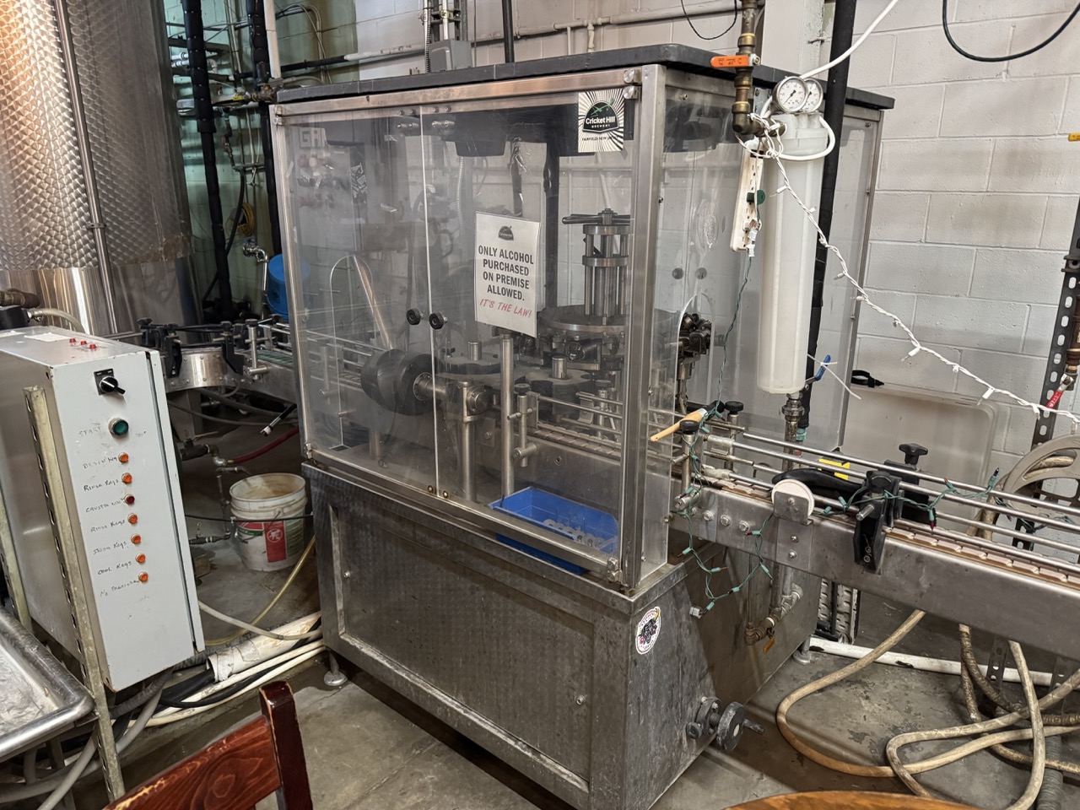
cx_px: 540
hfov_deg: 71.6
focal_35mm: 24
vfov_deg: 56.8
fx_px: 749
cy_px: 405
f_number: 1.78
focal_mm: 6.76
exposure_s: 1/40
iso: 800
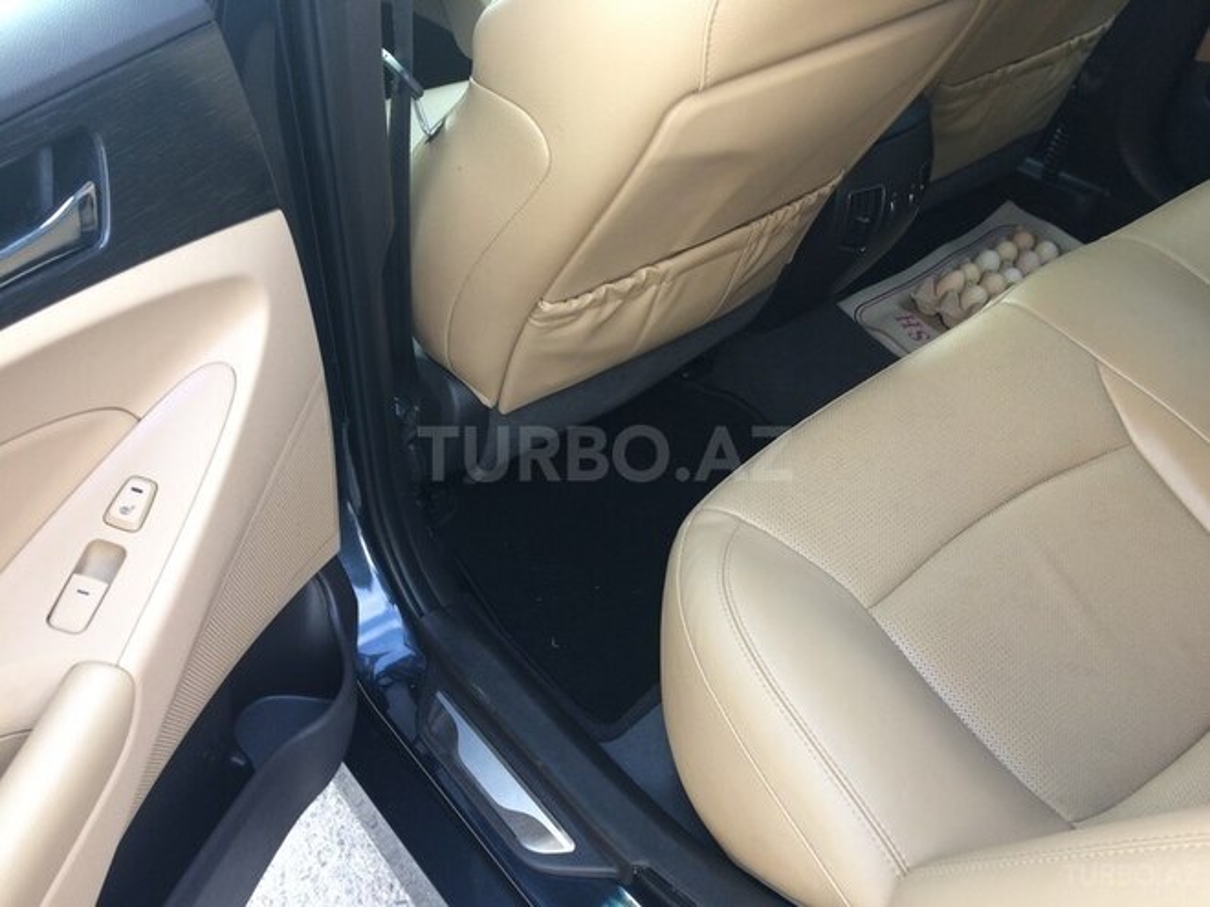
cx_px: 605
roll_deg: +0.2
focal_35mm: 29
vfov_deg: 48.2
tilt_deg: -42.9
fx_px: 1014
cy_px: 454
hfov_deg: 61.7
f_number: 2.2
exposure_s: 1/50
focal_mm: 4.15
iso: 40
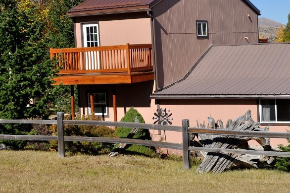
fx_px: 619
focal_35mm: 77
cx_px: 237
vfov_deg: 17.6
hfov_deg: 25.8
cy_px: 60
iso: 200
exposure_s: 1/640
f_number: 9
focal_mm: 26
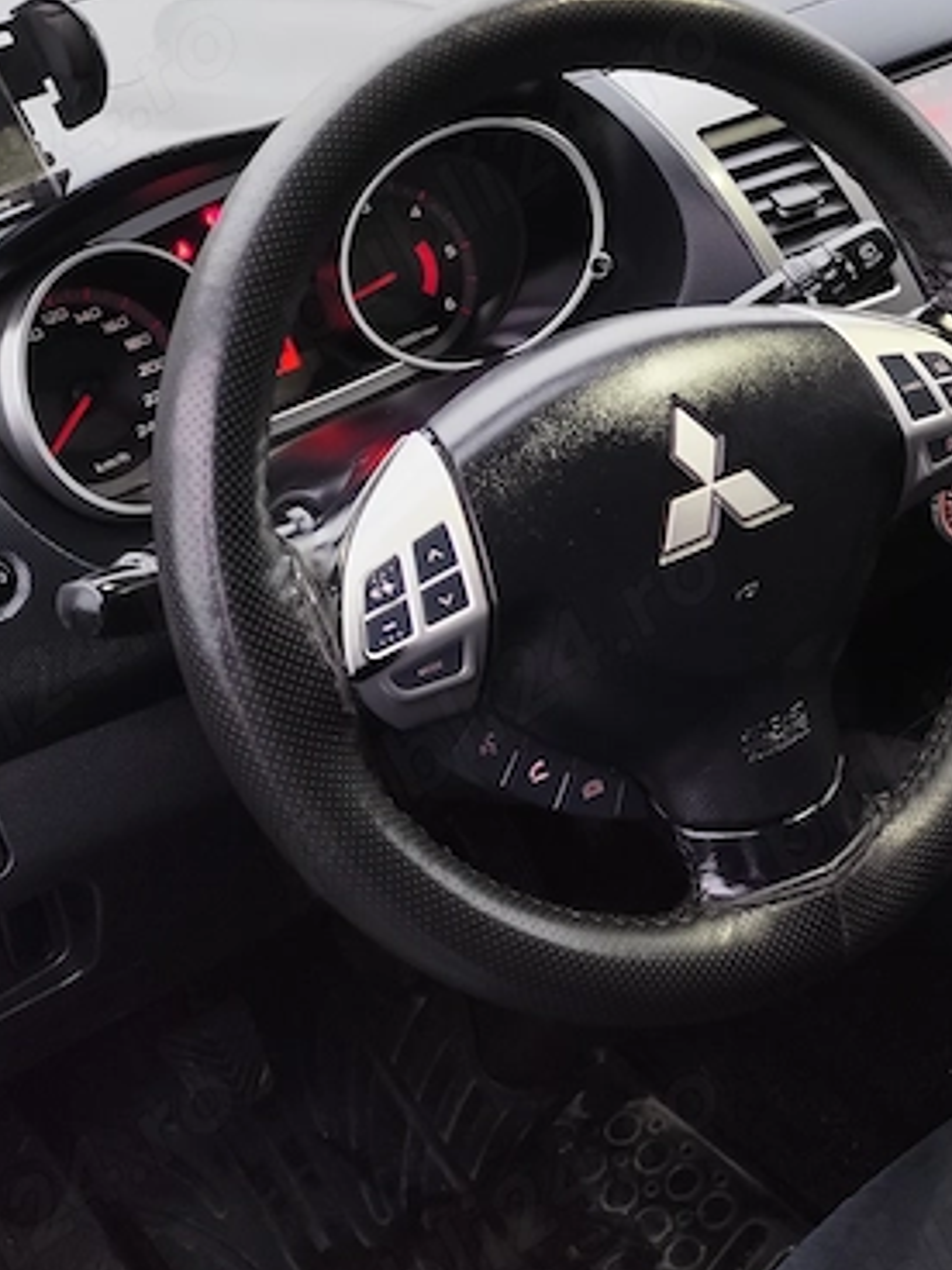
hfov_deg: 28.6
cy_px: 293
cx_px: 738
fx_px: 1833
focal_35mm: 50
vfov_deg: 37.1
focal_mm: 6.19
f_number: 1.65
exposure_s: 1/33.3
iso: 320
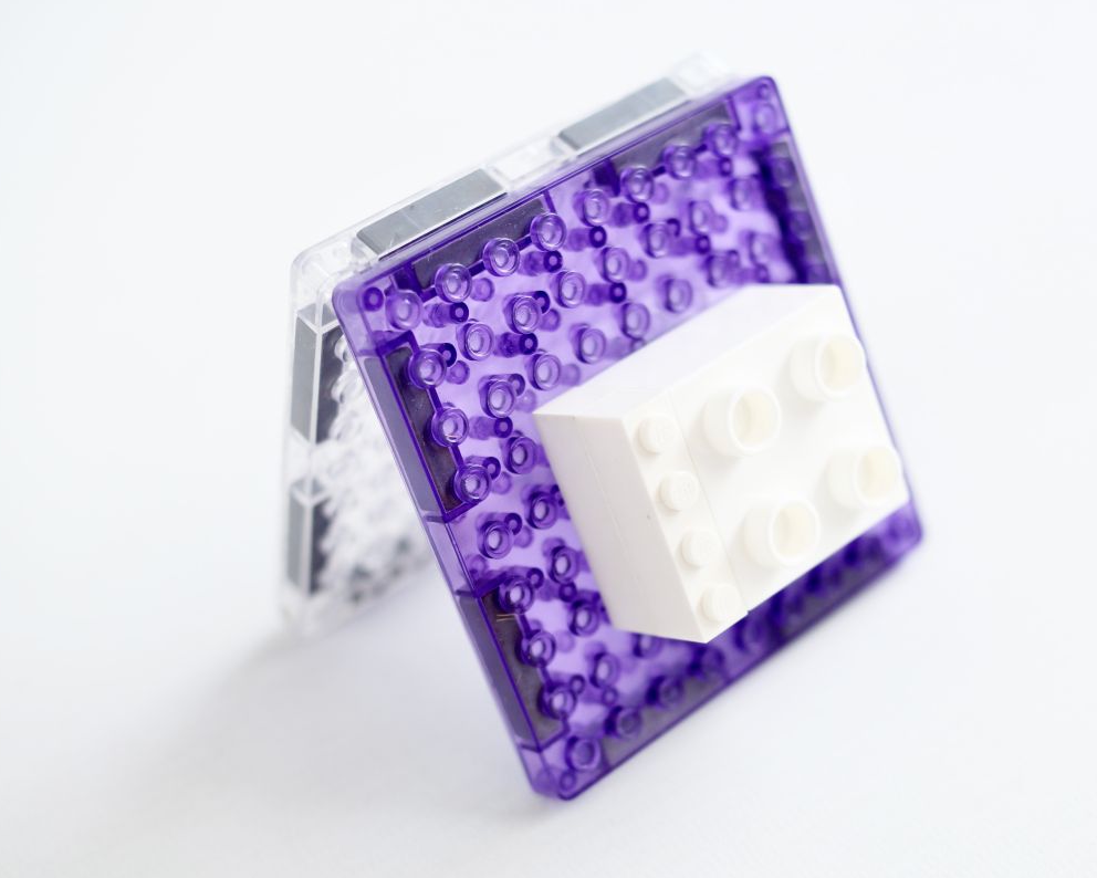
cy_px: 437
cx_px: 647
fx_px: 1934
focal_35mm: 60
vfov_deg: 25.6
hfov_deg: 31.6
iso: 100
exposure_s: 1/125
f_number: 2.5
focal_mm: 35
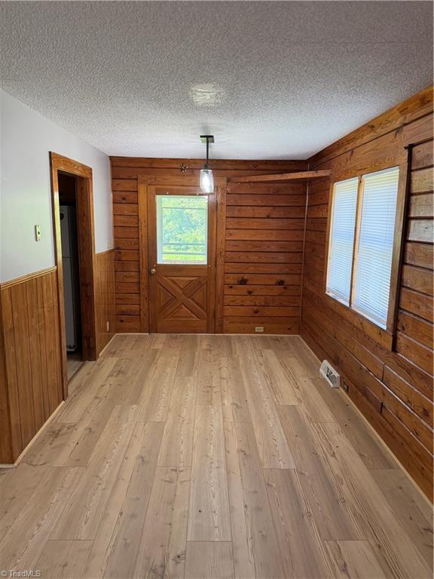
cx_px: 217
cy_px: 290
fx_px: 401
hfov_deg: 56.8
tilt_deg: -9.3
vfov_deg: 71.6
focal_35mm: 24
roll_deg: -1.2
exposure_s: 1/120
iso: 250
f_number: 1.78
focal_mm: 6.76
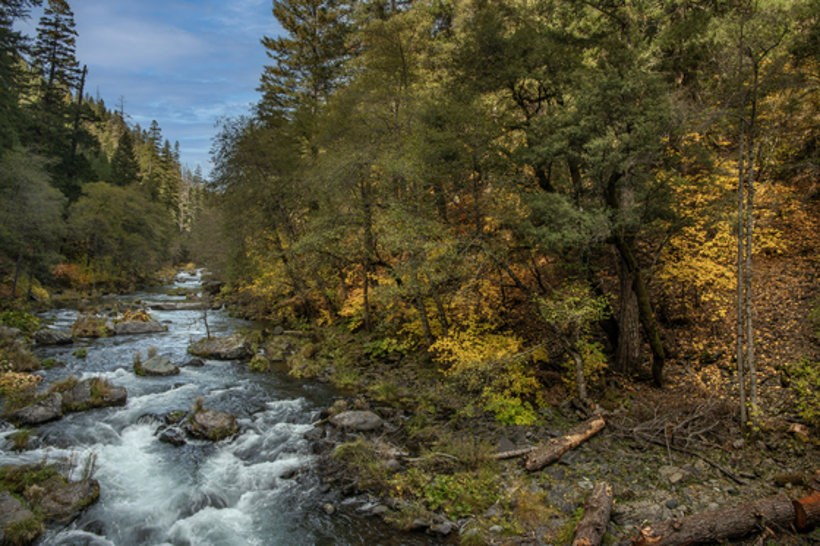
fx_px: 546
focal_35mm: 24
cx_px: 410
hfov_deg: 73.8
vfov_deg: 53.1
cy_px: 273
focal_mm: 24
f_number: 16
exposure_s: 1/20
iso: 64
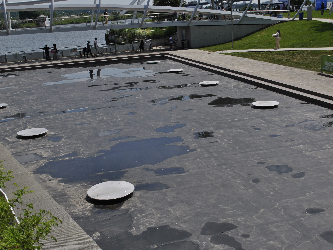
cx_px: 159
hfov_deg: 41.2
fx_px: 443
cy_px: 127
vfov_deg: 31.5
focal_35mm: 46
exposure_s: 1/1000
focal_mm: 28
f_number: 5.6
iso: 100
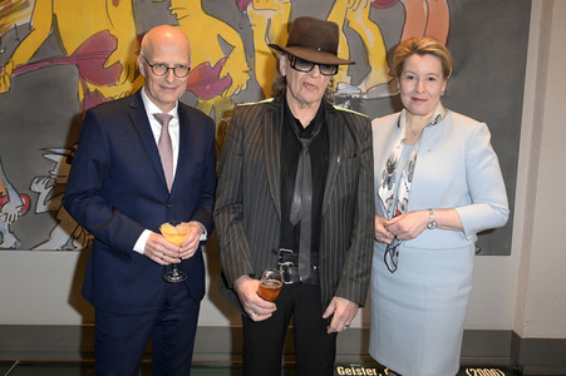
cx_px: 283
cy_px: 188
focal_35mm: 34
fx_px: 534
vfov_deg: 38.8
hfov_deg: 55.8
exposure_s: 1/100
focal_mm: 34
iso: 6400
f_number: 5.6
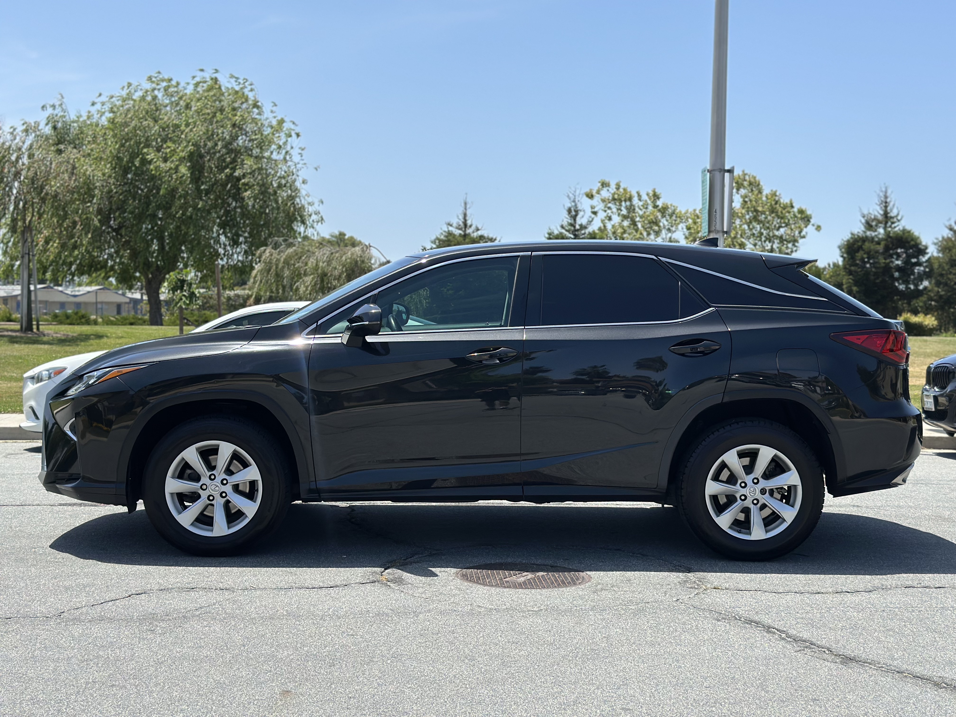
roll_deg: -1.6
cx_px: 478
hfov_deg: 39.7
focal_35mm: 48
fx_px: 1326
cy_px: 358
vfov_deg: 30.3
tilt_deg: -1.1
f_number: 1.78
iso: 80
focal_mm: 6.86
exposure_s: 1/4184
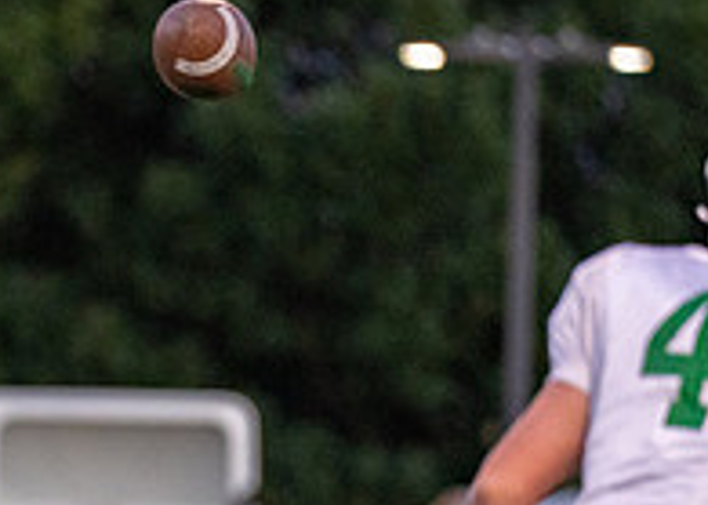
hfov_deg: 2.4
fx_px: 16899
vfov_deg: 1.7
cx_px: -250
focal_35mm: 841
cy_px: 607
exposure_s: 1/1250
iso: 2000
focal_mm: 200
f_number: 2.8
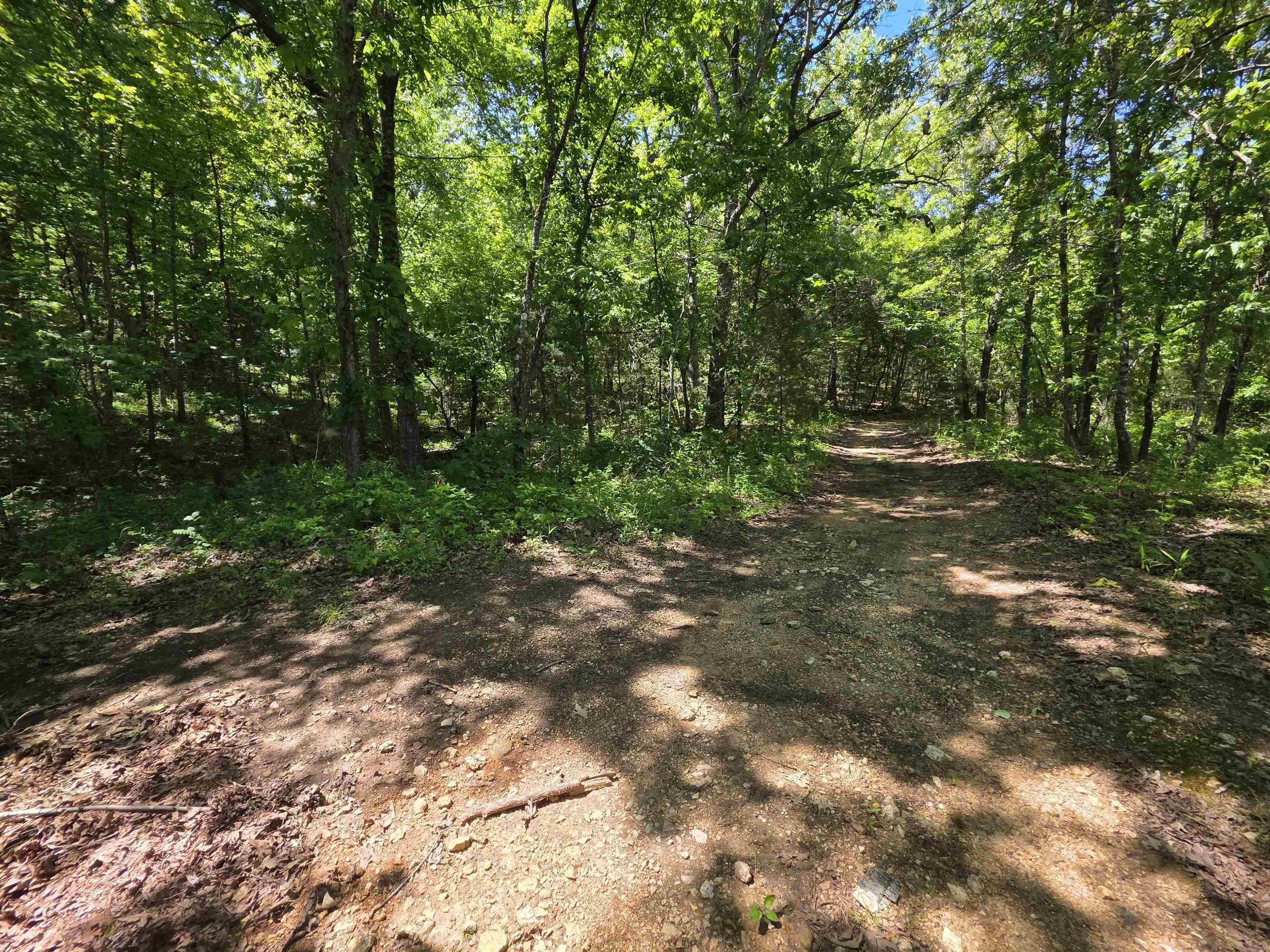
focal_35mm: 13
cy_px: 476
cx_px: 635
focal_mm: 2.2
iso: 40
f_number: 1.9
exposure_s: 1/405
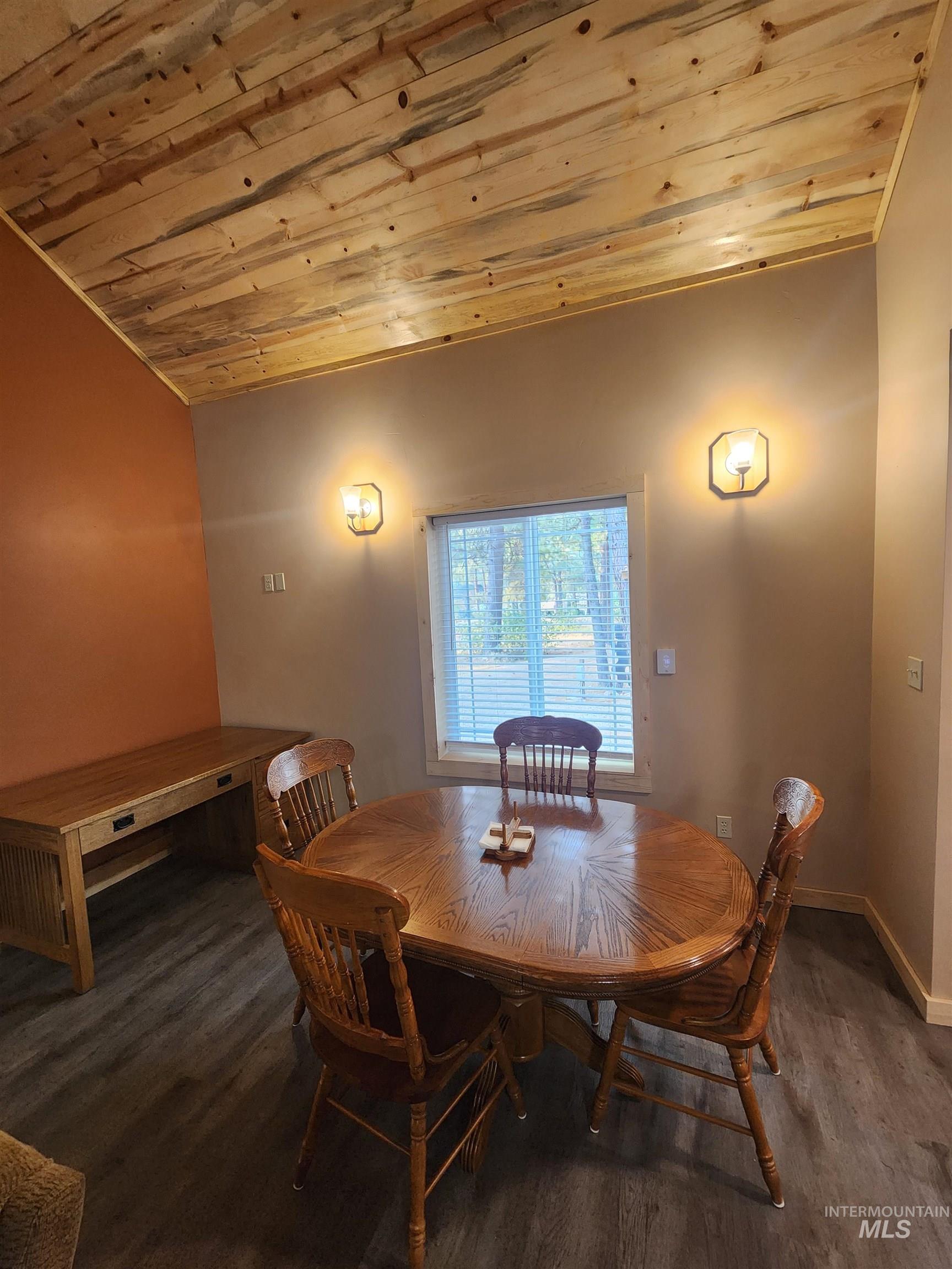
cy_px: 634
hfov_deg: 89.9
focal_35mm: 13
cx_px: 476
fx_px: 477
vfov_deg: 106.2
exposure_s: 1/60
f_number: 2.2
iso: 400
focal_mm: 2.2
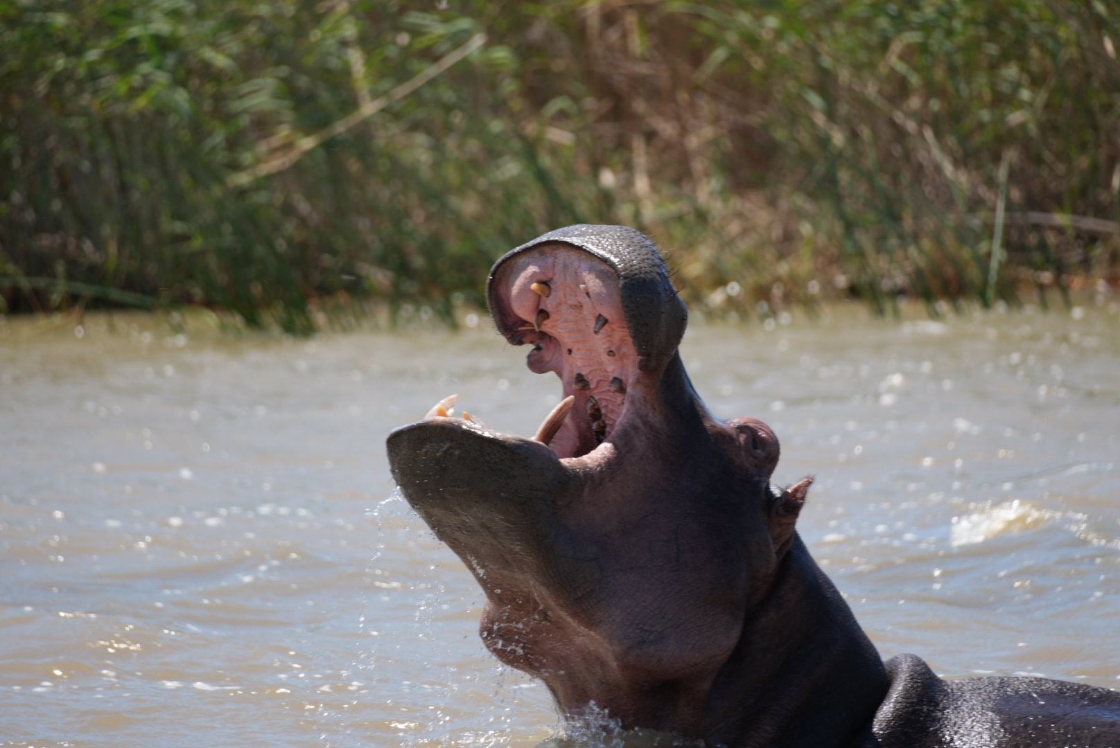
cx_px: 560
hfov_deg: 3.9
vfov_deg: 2.6
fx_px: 16345
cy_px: 374
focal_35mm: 525
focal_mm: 350
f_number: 6.3
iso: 160
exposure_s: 1/500
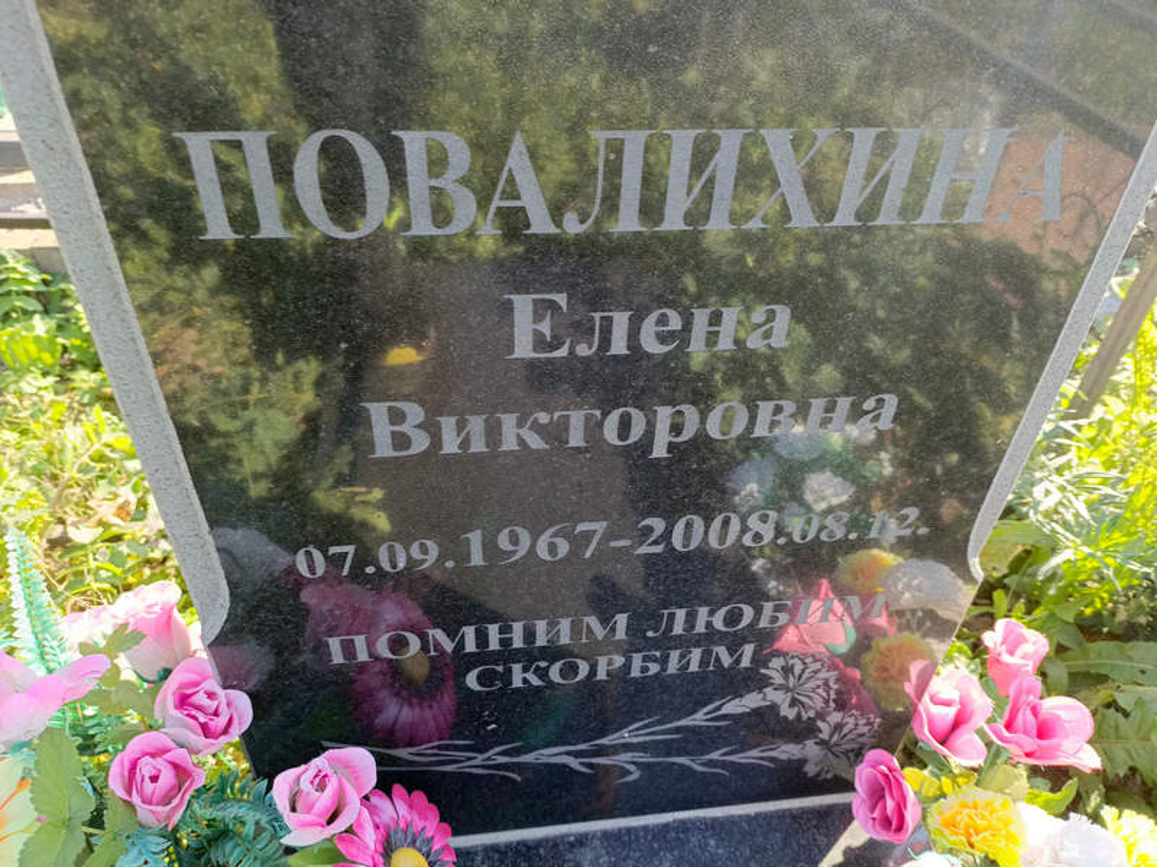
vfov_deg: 54.9
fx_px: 836
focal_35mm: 25
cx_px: 578
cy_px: 434
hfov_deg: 69.4
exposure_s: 1/100
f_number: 1.69
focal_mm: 4.76
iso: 113
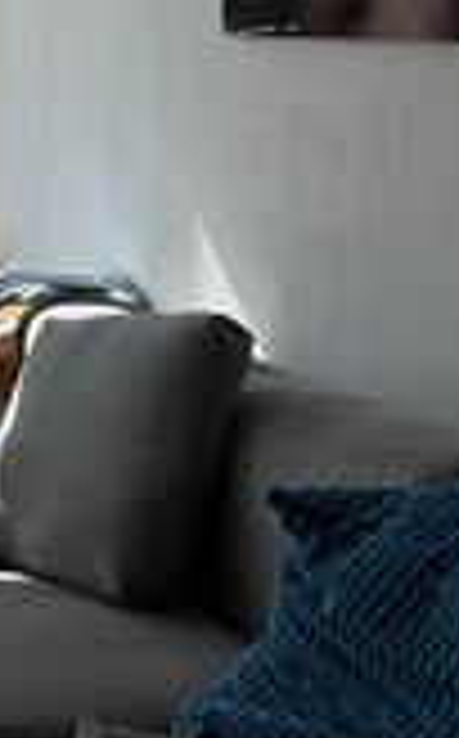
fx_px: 2029
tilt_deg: -2.8
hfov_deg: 10.1
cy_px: 36
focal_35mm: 101
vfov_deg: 20.1
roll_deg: -0.2
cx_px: -860
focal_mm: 5.96
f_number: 1.6
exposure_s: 1/1845
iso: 50
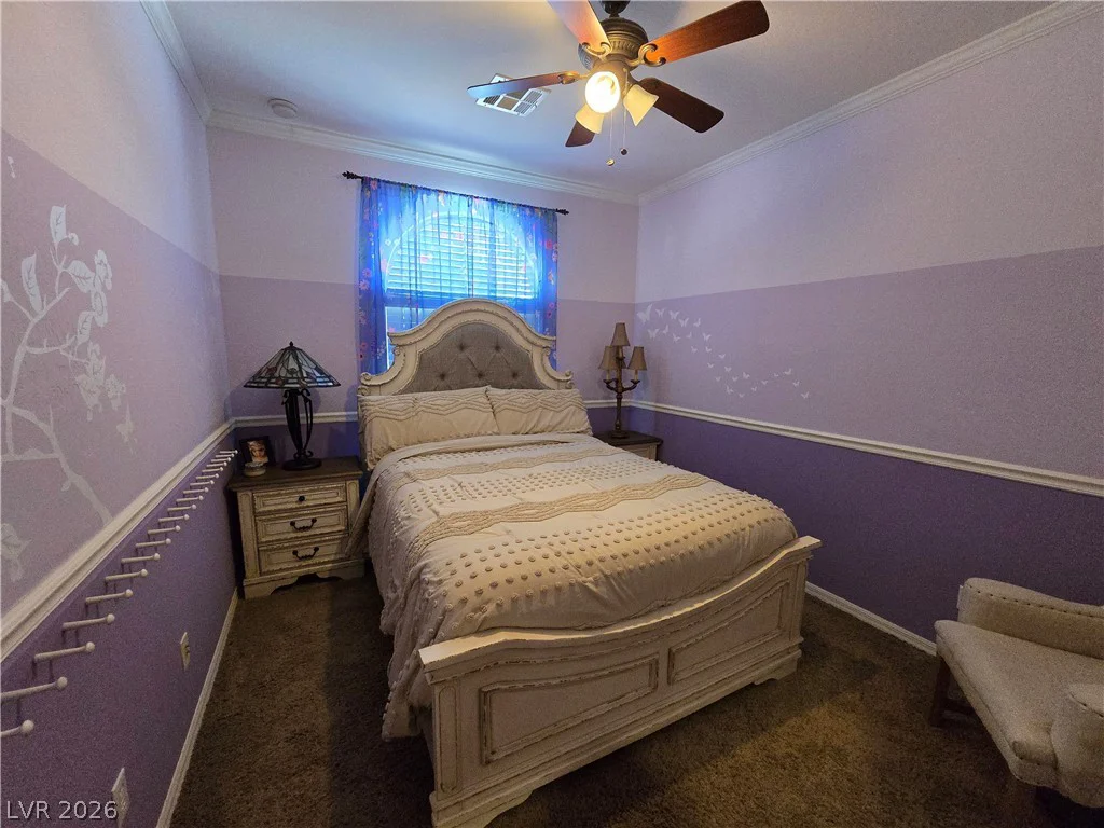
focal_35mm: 13
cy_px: 414
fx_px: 415
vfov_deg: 89.9
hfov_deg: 106.2
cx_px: 552
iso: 800
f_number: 2.2
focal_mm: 2.2
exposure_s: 1/60
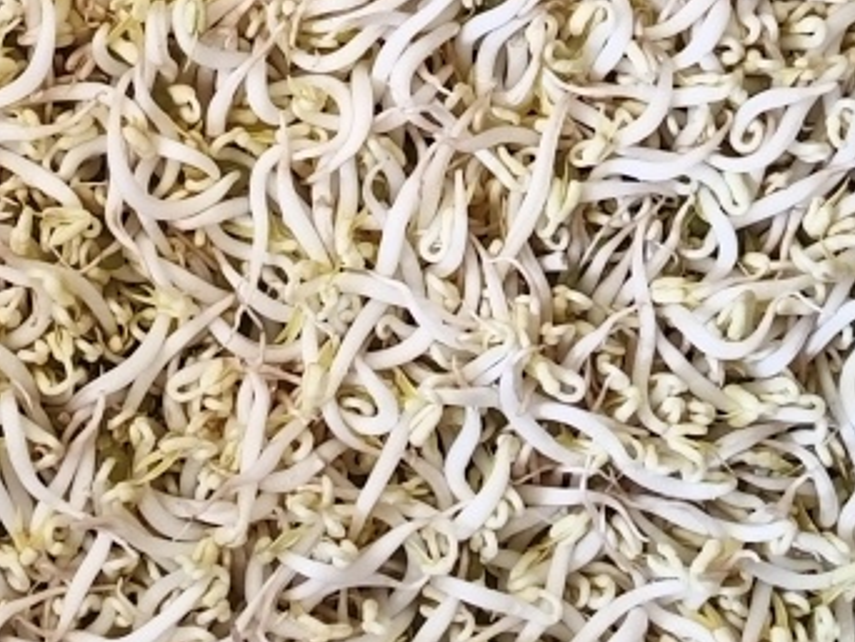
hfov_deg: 23.8
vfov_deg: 18.0
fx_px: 2002
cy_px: 76
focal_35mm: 81
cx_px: 182
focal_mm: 4.95
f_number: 1.9
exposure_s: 1/100
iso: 2151
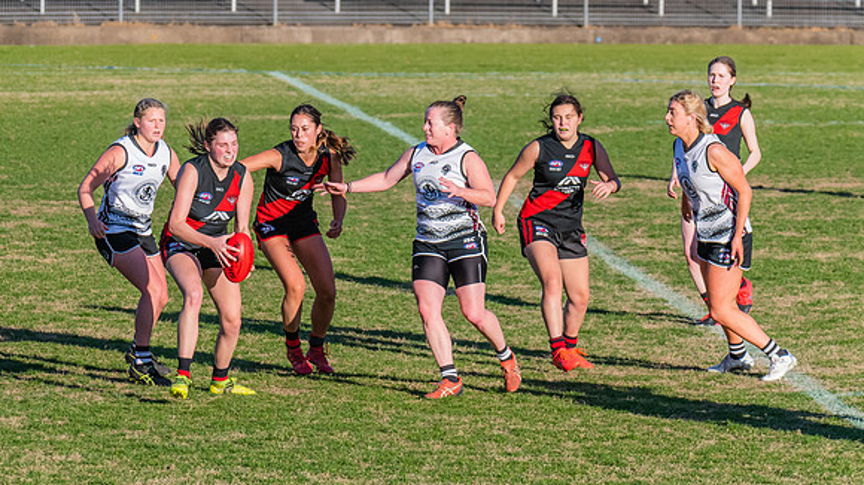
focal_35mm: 390
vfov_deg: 3.1
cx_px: 295
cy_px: 227
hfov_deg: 5.5
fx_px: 8932
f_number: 8
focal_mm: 240
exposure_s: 1/1250
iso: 800
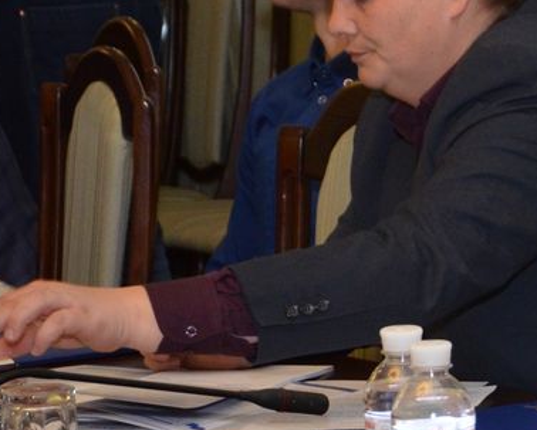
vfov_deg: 7.4
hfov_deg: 9.0
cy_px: 246
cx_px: 814
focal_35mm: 208
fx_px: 3308
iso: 1250
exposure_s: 1/160
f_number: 4.5
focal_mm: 40
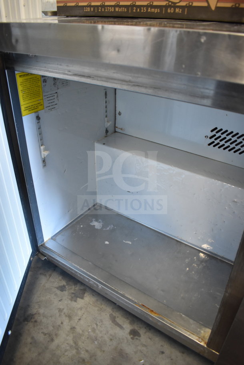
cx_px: 122
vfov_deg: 67.4
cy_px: 182
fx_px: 274
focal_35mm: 27
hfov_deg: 47.9
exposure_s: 1/30
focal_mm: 18
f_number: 3.5
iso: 1250
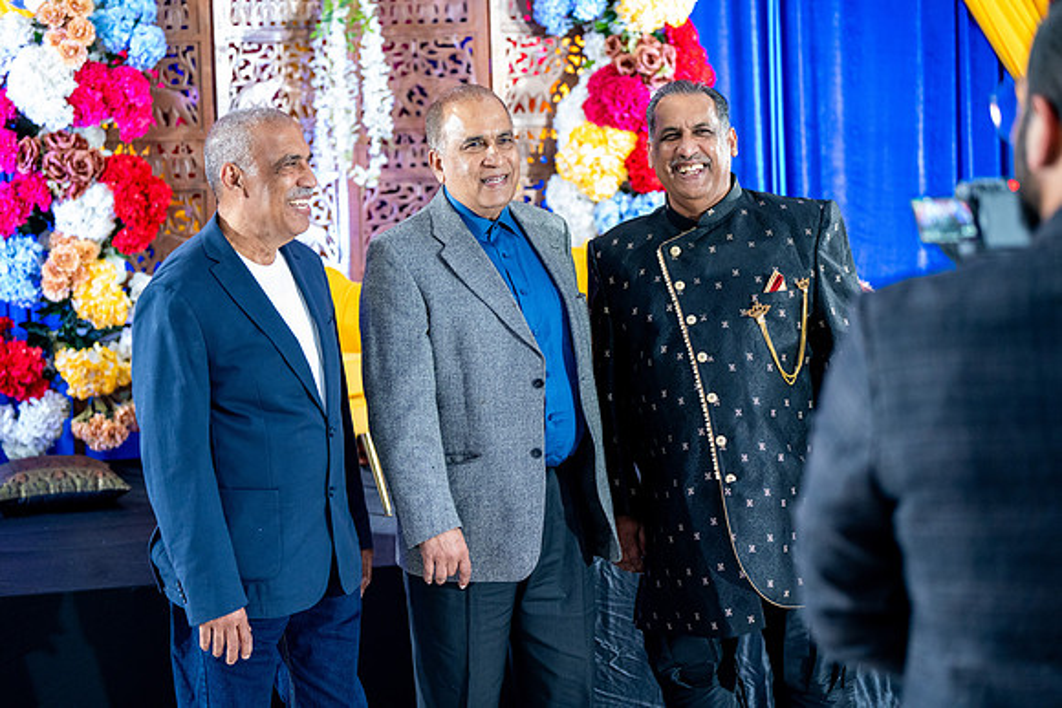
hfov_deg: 28.8
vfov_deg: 19.5
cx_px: 531
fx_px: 2065
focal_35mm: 70
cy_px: 354
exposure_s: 1/250
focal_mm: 70
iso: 5000
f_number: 2.8
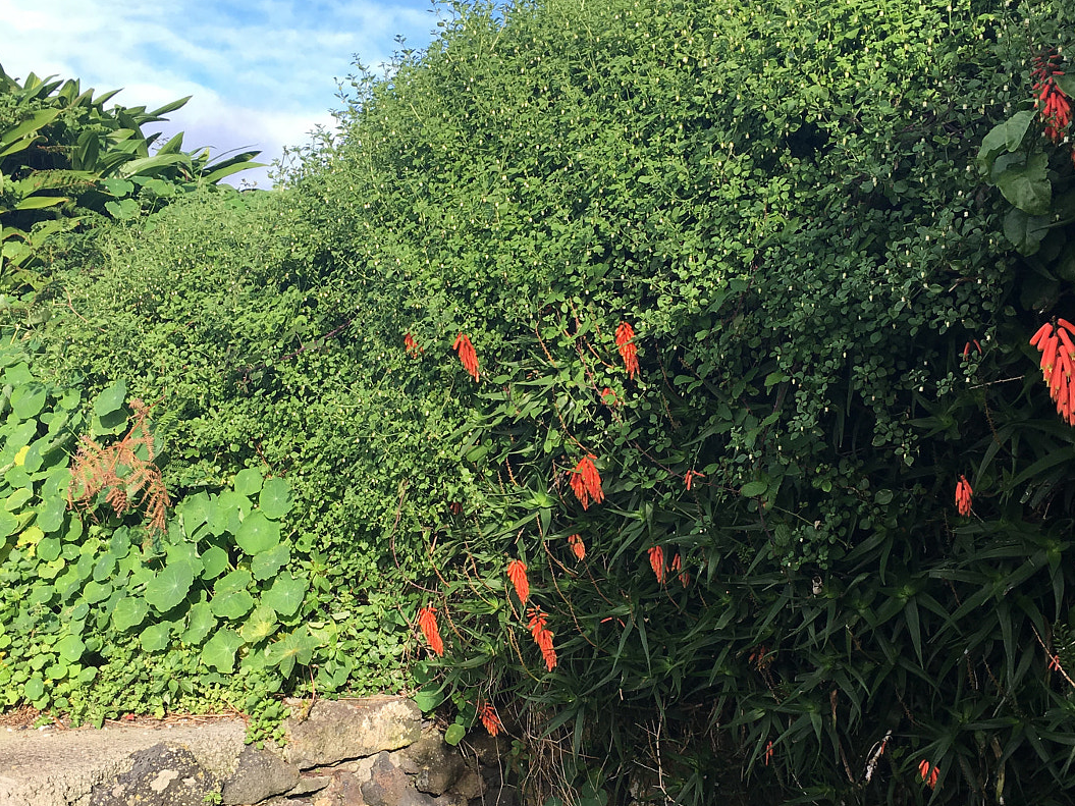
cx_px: 575
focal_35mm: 44
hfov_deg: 42.9
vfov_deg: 32.7
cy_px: 515
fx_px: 1366
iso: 25
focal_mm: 4.15
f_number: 2.2
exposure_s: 1/668
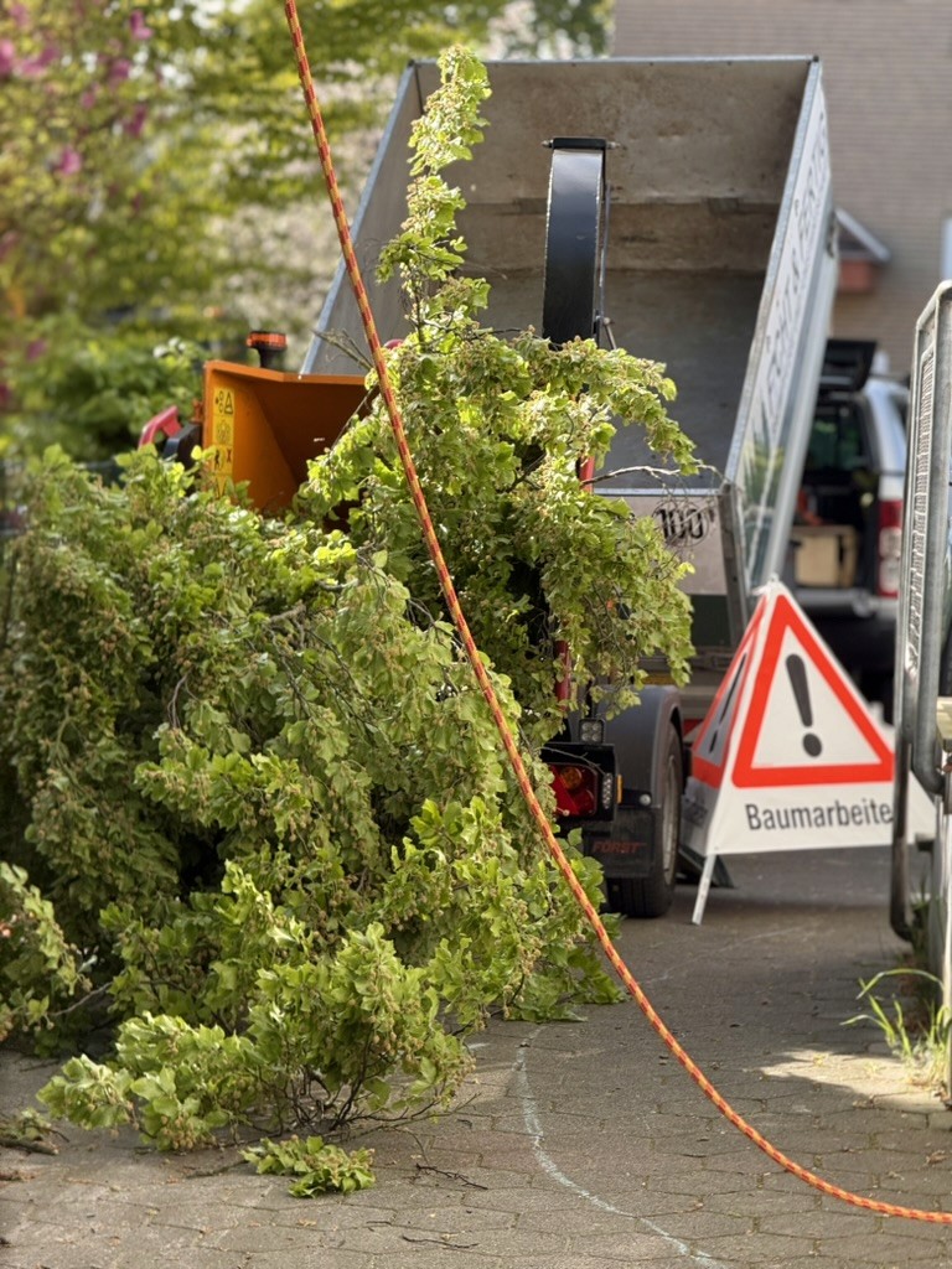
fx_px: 4400
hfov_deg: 12.3
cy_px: 634
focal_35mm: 120
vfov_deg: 16.4
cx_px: 476
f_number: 2.8
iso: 50
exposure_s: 1/243
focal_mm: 15.66
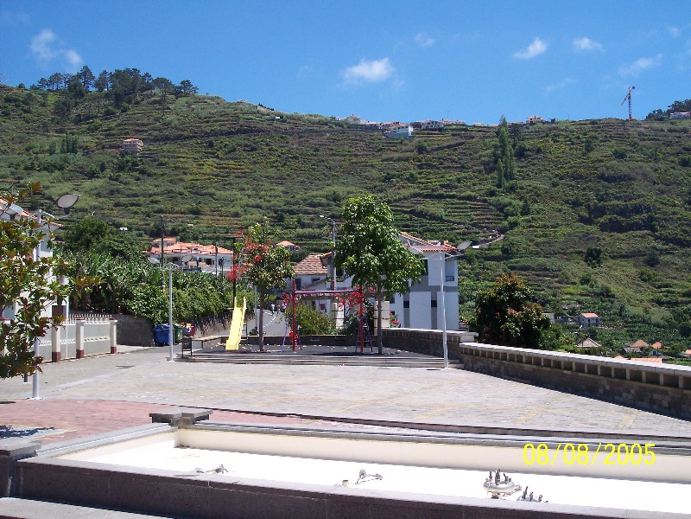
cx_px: 346
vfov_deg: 37.7
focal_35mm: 38
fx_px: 759
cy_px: 260
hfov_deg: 49.0
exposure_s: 1/700
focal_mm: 8
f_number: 4.8
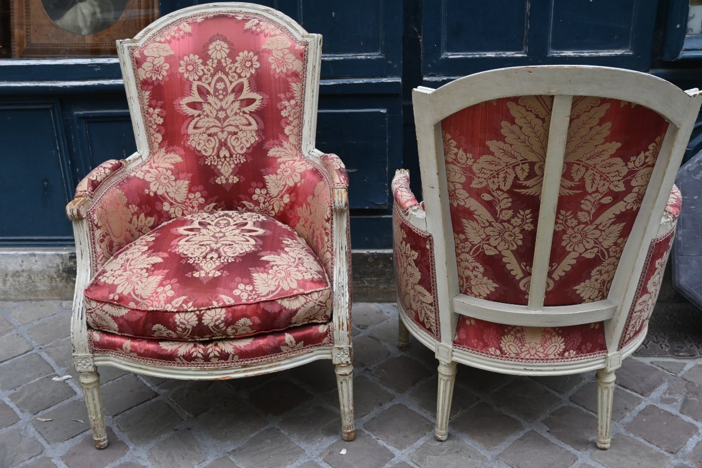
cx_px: 351
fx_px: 760
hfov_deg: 49.6
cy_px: 234
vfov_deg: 34.2
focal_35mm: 39
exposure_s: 1/250
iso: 200
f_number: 4.5
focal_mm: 26
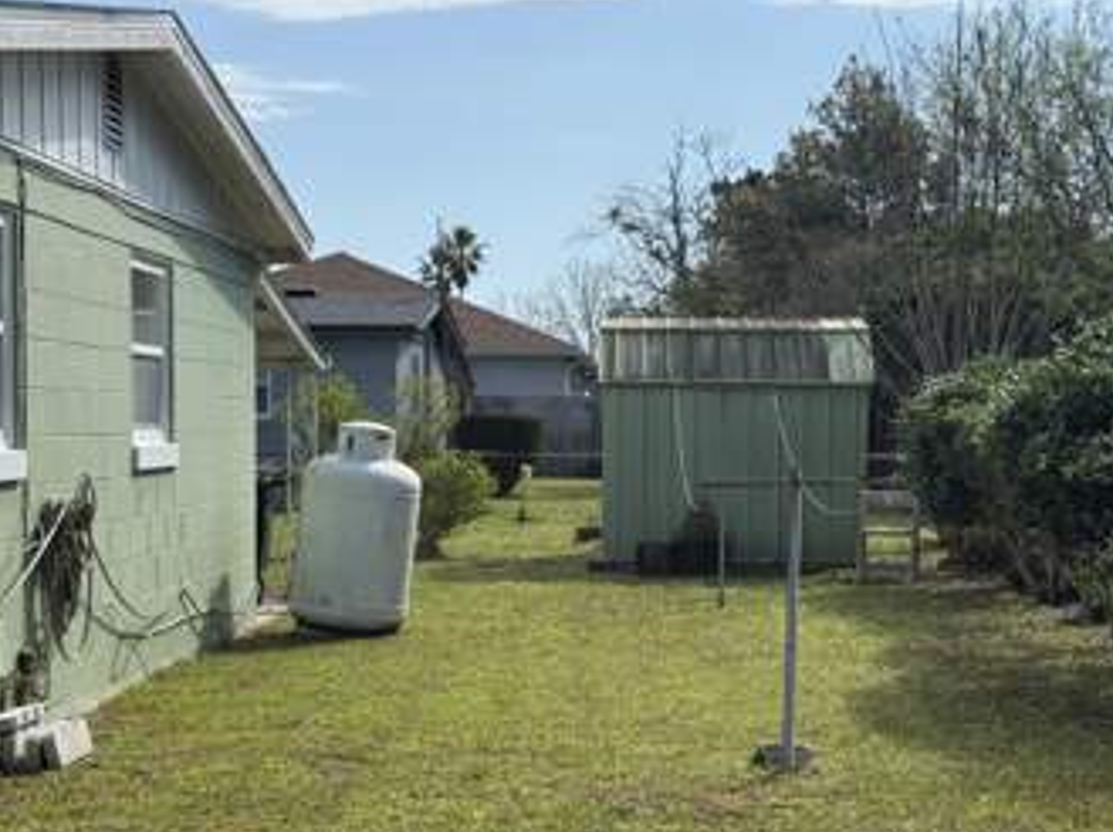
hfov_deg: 27.8
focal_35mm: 70
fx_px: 2248
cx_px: 585
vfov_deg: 21.0
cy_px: 489
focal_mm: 6.76
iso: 64
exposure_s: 1/5208
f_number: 1.78
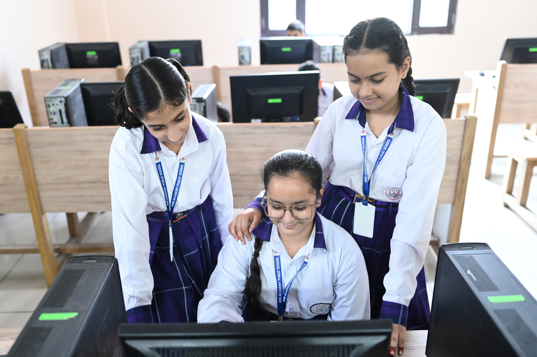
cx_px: 268
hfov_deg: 54.5
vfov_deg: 37.8
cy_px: 178
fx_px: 522
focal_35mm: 35
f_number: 2.8
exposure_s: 1/200
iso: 6400
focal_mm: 35
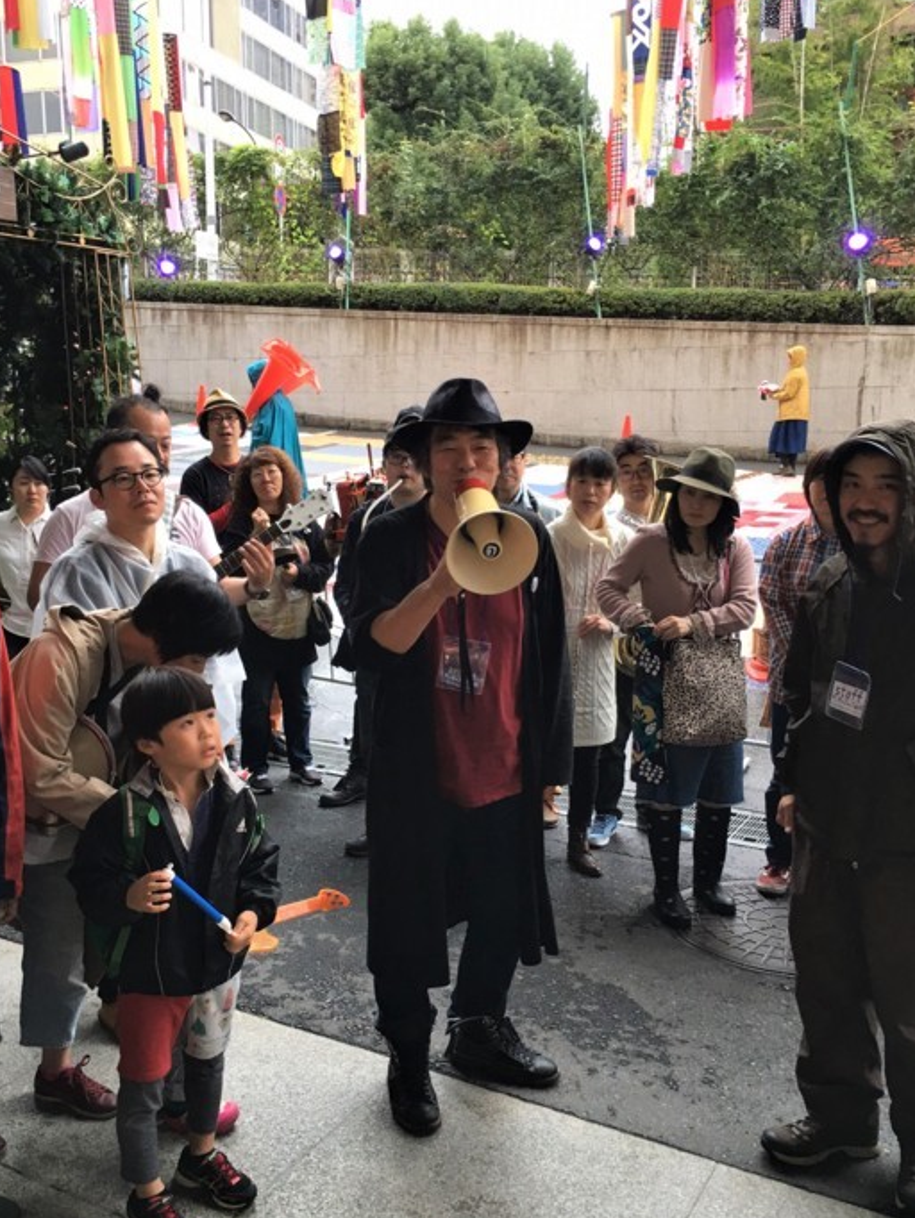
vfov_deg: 53.9
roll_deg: -0.7
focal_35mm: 34
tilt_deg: -10.4
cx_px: 393
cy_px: 666
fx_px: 1198
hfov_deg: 41.7
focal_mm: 4.15
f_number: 2.2
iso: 25
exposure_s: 1/30
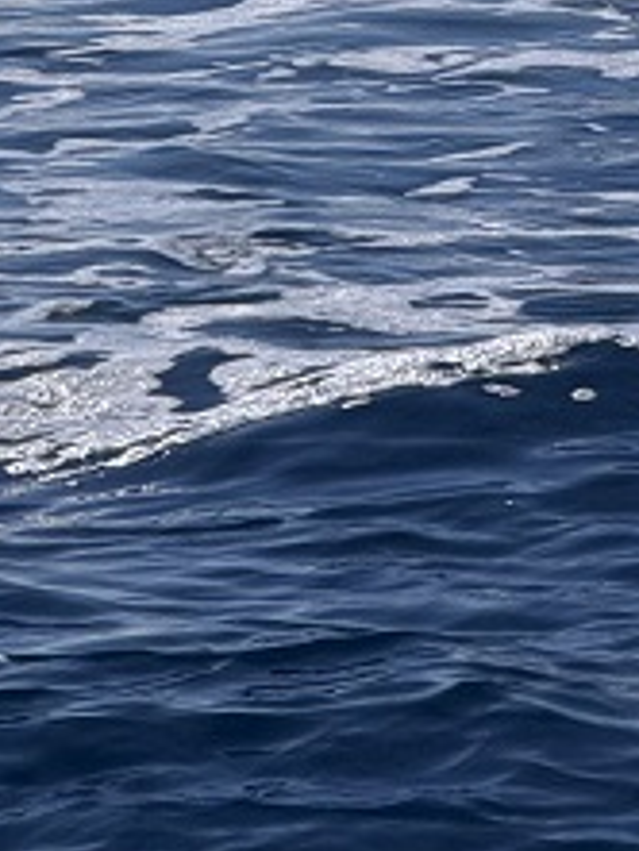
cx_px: 1101
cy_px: -616
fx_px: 13327
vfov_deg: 3.6
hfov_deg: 2.7
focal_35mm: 542
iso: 20
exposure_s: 1/1001
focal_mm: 16.89
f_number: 2.8
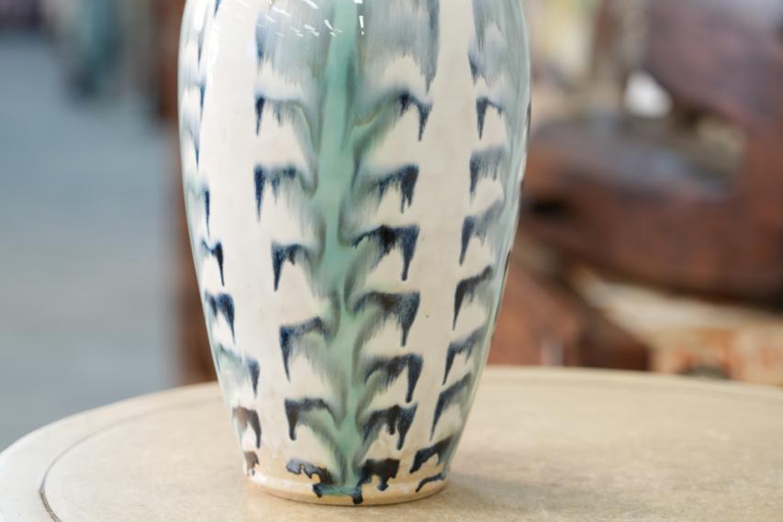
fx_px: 2654
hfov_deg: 16.8
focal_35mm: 122
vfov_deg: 11.2
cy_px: 209
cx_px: 373
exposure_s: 1/100
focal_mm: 96
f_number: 4
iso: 1600
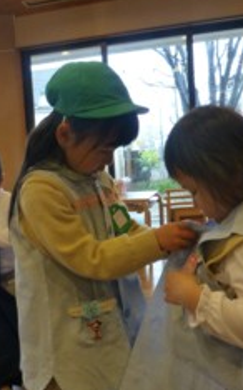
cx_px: 73
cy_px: 193
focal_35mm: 38
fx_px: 403
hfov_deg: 33.1
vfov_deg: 51.6
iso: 400
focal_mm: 4.3
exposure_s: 1/30
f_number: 3.3
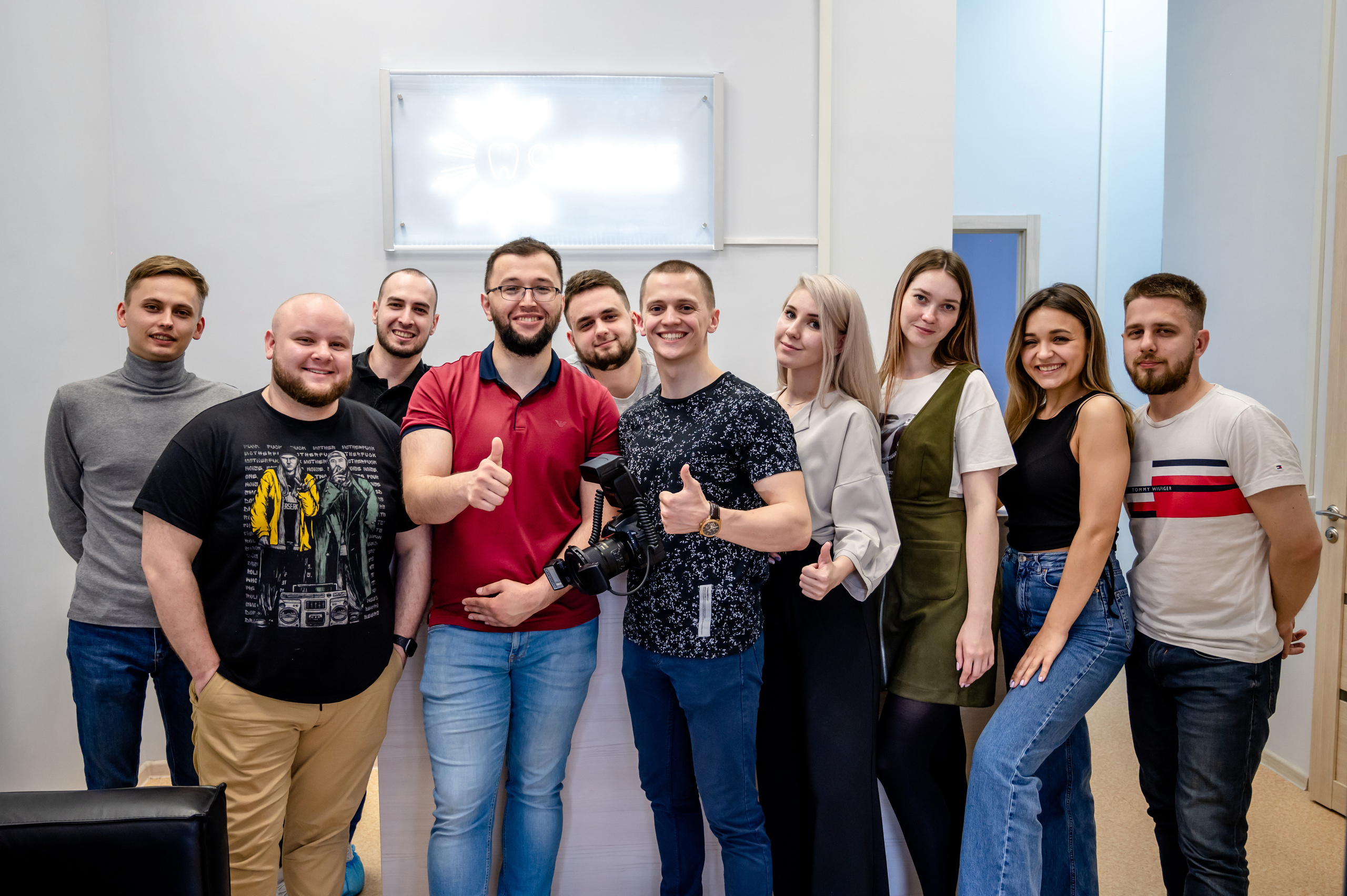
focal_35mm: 34
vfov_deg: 39.2
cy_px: 448
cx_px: 666
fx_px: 1259
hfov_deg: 56.3
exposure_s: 1/160
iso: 1600
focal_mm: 33
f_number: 4
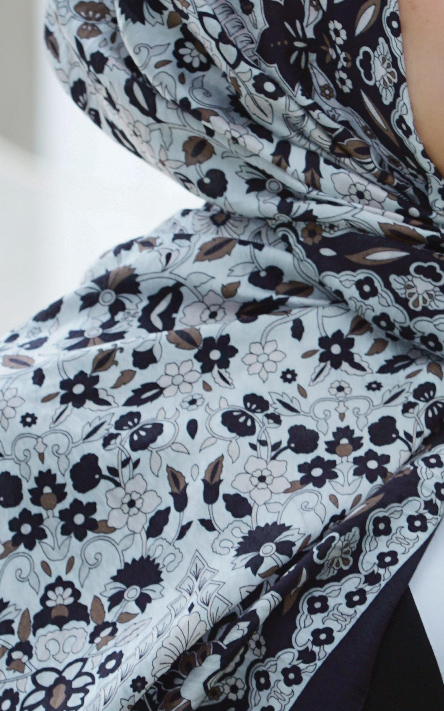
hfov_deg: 3.4
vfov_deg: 5.4
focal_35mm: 389
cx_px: 314
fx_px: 7529
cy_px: 468
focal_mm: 110
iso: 200
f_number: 5.6
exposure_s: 1/100
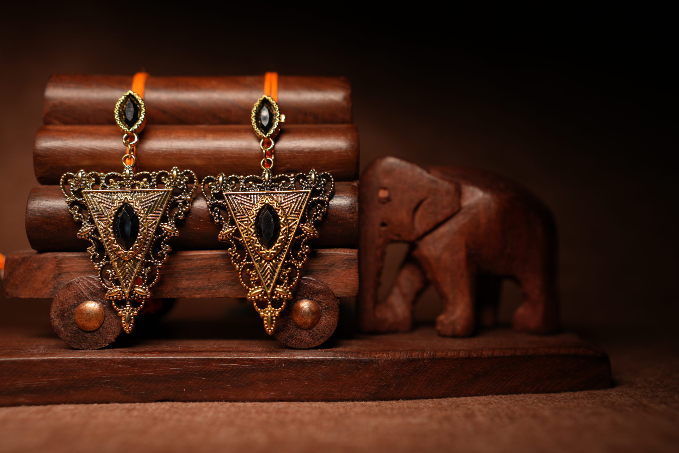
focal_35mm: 35
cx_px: 340
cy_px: 226
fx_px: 660
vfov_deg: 37.9
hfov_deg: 54.4
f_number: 3.2
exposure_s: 1/100
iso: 100
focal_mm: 35
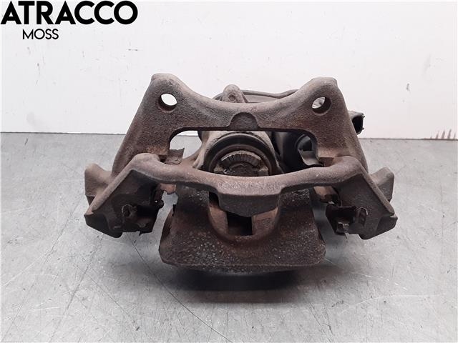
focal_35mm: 28
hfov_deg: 63.4
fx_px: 370
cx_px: 229
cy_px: 172
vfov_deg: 49.7
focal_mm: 2.91
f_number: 1.9
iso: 100
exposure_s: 1/101
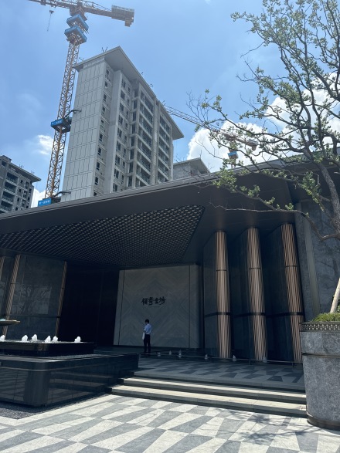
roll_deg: -1.6
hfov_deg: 56.8
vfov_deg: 71.6
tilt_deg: +18.1
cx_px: 170
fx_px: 314
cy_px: 226
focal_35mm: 24
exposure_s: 1/3802
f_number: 1.78
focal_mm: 6.76
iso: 80
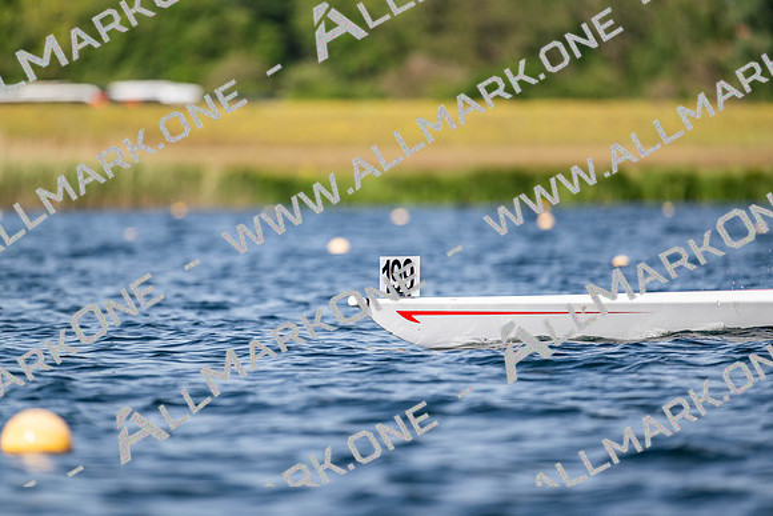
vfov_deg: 3.4
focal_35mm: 400
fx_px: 8590
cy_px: 258
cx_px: 386
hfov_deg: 5.2
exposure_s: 1/2500
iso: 180
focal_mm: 400
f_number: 4.5
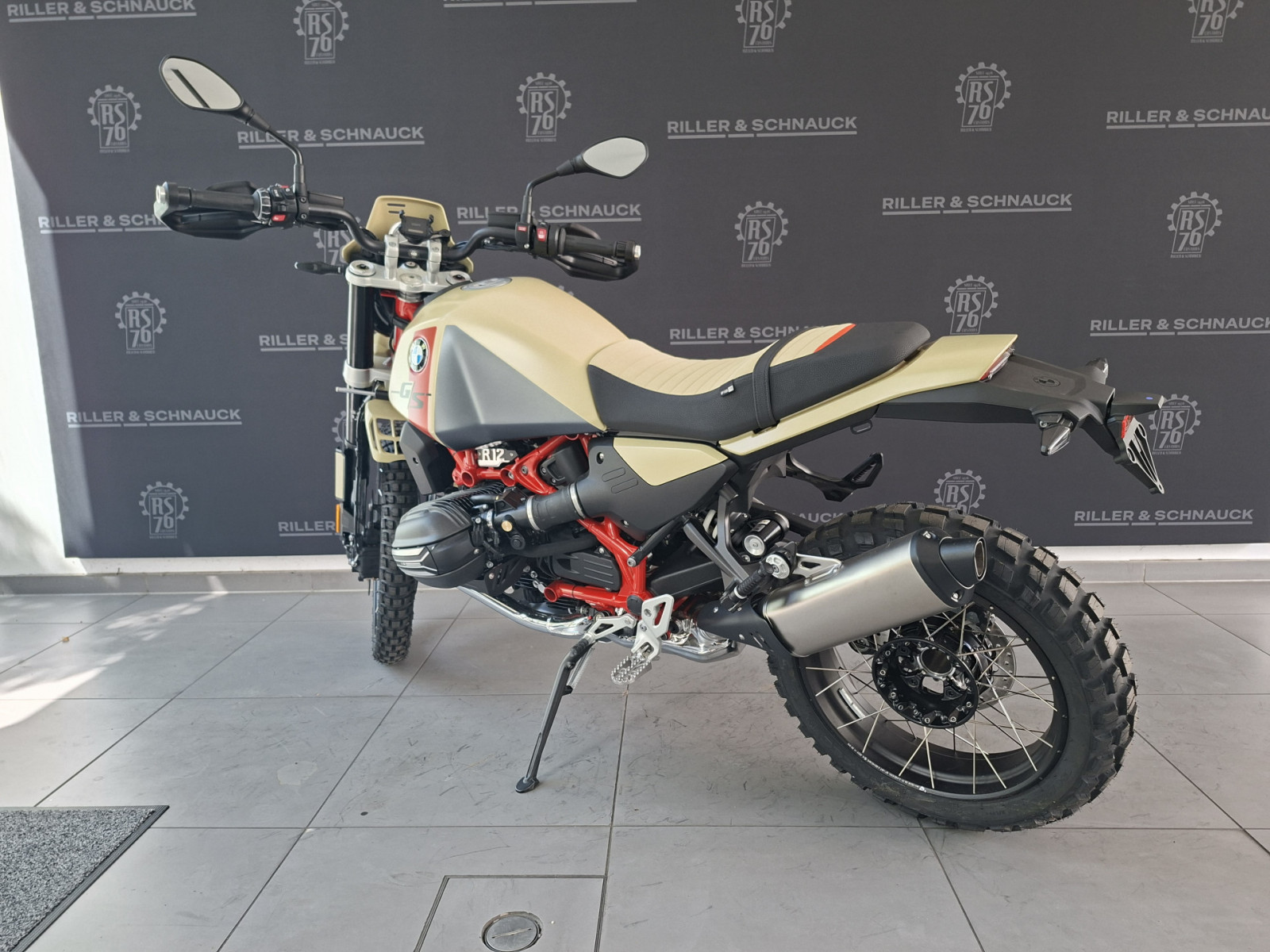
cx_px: 635
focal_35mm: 23
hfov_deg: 73.9
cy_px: 476
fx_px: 844
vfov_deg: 58.9
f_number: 1.8
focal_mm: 5.54
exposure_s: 1/120
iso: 80
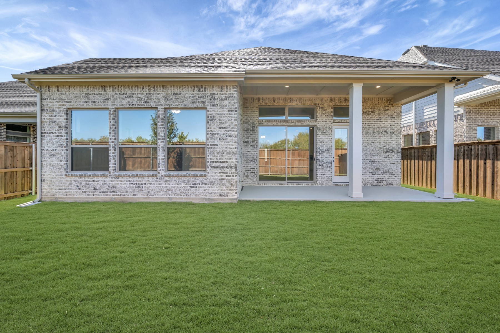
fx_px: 194
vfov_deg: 81.2
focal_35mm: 14
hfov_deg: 104.3
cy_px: 166
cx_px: 250
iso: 100
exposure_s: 1/15
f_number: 9
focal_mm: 14
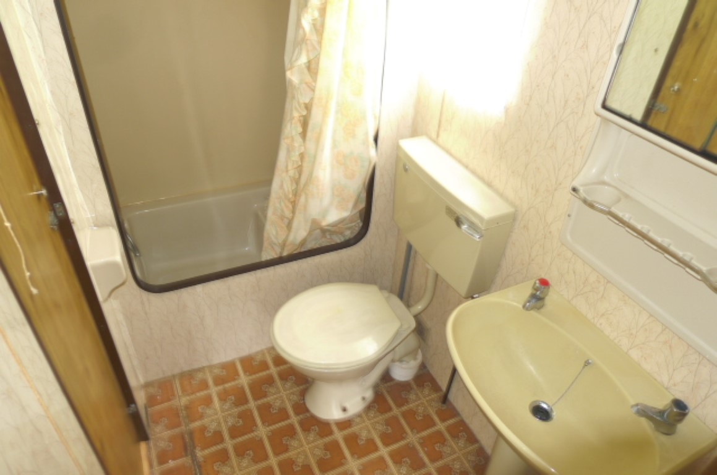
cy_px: 238
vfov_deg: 52.9
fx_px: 477
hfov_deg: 73.8
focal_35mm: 24
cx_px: 358
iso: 400
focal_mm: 5.1
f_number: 2
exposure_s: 1/6
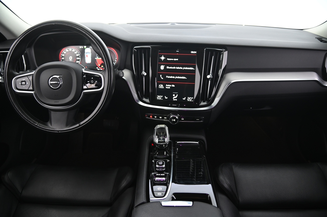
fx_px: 218
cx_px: 164
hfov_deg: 73.8
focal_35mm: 24
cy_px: 108
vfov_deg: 53.1
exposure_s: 1/13
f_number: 4
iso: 2000
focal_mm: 24
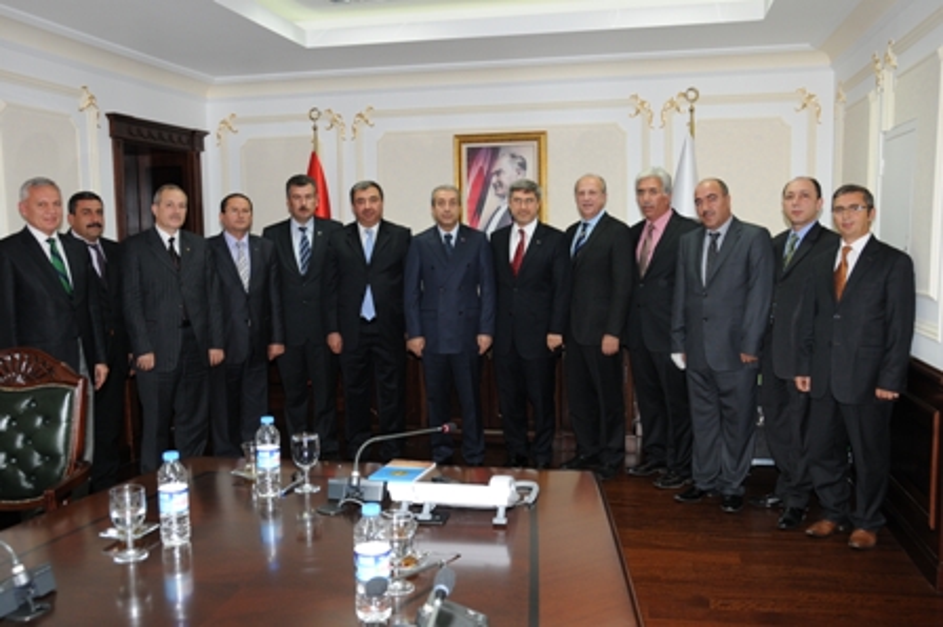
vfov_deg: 39.9
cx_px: 472
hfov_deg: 57.3
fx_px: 864
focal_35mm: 33
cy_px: 314
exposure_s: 1/60
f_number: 6.3
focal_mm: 22
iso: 640
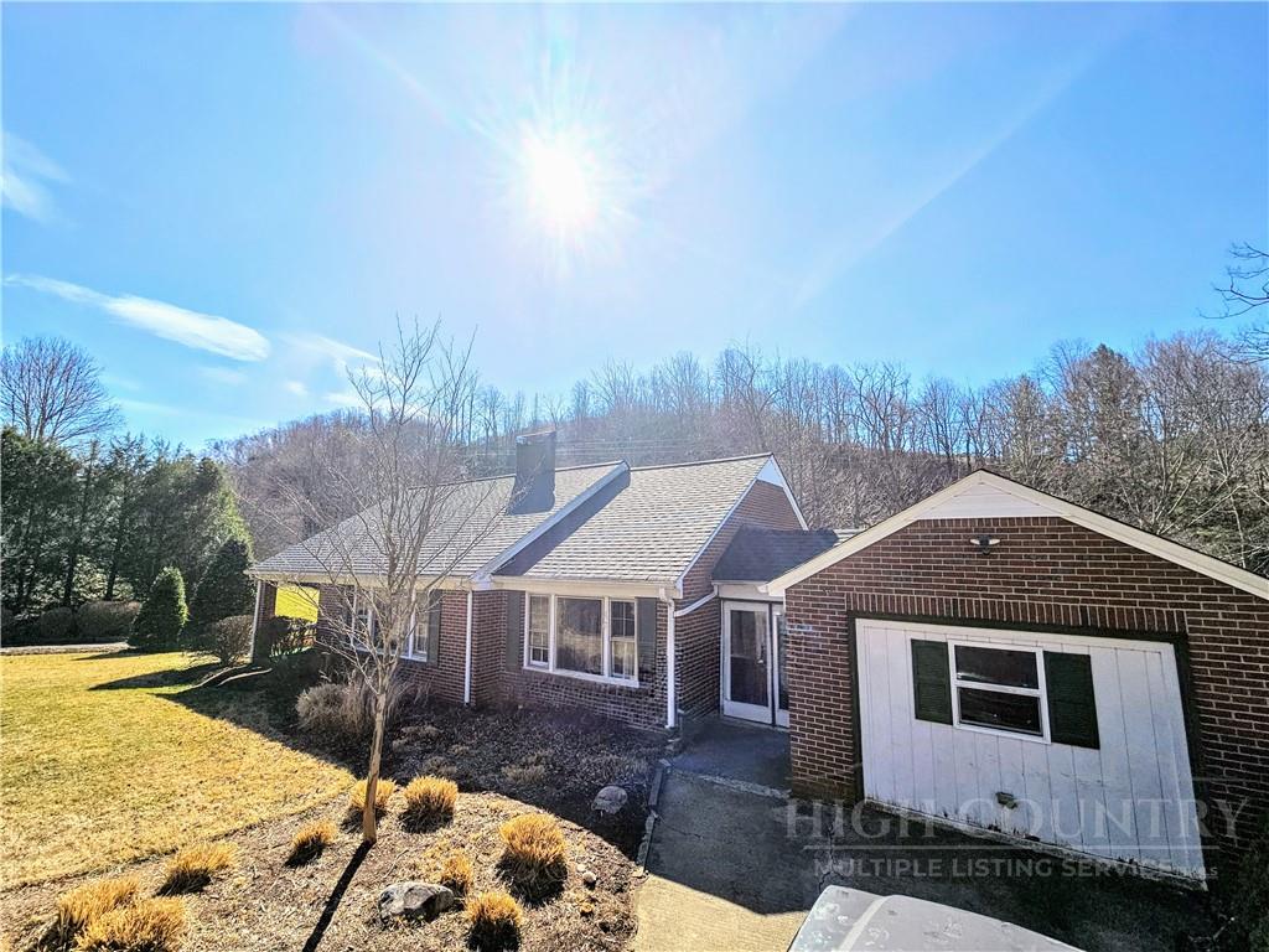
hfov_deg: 106.2
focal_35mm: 13
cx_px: 634
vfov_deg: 89.9
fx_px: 477
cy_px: 476
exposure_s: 1/3512
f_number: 2.2
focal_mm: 2.2
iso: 50
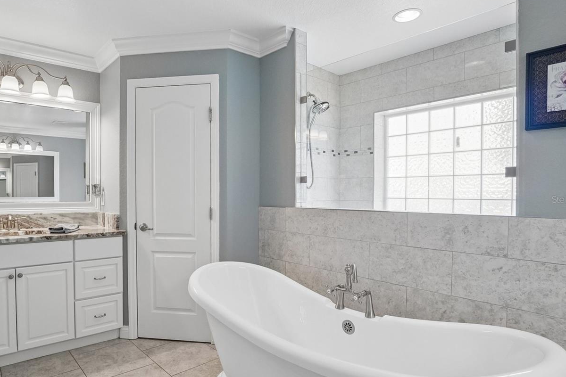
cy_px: 199
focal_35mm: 20
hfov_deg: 82.6
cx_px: 216
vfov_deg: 61.9
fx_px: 314
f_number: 8
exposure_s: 1/30
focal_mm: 10
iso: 400
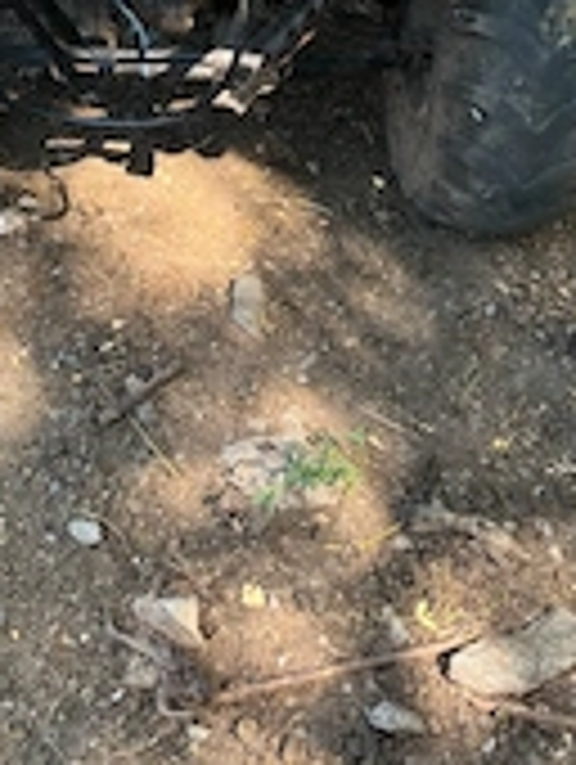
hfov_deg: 23.8
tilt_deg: -30.1
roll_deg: +2.9
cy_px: -117
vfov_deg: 28.2
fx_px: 1350
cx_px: 140
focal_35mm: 61
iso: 40
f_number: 1.6
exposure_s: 1/232
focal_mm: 5.1
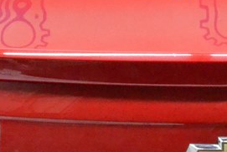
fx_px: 643
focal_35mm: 102
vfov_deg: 13.0
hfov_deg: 19.5
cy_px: -47
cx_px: 221
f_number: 10
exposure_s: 1/100
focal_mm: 18
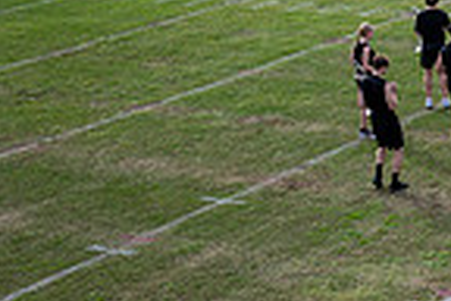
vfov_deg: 12.0
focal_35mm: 113
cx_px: 796
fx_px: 1416
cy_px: 36
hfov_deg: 15.7
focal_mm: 28
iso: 125
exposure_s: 1/1250
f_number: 2.8
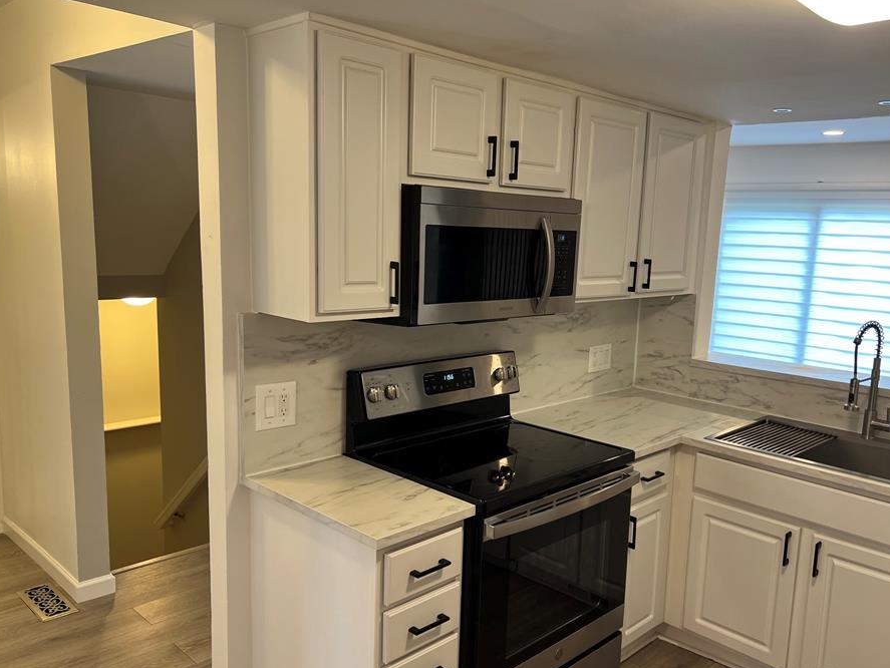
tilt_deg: -10.0
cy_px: 351
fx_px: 772
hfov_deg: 59.7
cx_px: 503
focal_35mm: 30
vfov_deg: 46.8
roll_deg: -1.8
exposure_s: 1/60
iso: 80
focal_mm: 5.7
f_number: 1.5
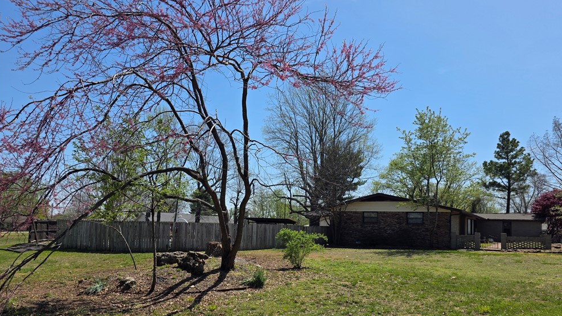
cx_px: 287
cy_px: 200
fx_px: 387
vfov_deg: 44.0
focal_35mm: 26
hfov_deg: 71.9
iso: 80
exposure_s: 1/7061
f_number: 1.7
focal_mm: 6.3
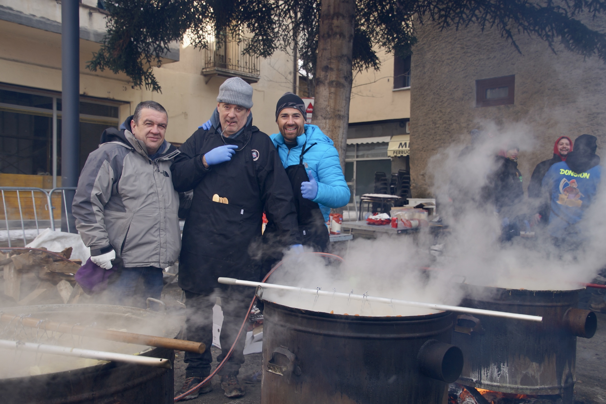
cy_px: 202
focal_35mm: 39
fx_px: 656
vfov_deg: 34.2
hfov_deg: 49.6
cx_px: 303
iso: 100
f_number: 4
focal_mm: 26
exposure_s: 1/160
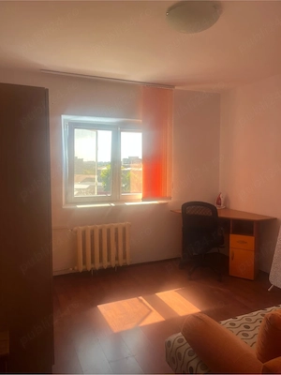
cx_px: 140
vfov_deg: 67.3
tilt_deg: -4.4
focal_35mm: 26
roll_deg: +1.0
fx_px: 281
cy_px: 188
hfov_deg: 53.1
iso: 64
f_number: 1.6
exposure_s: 1/122
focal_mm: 5.1
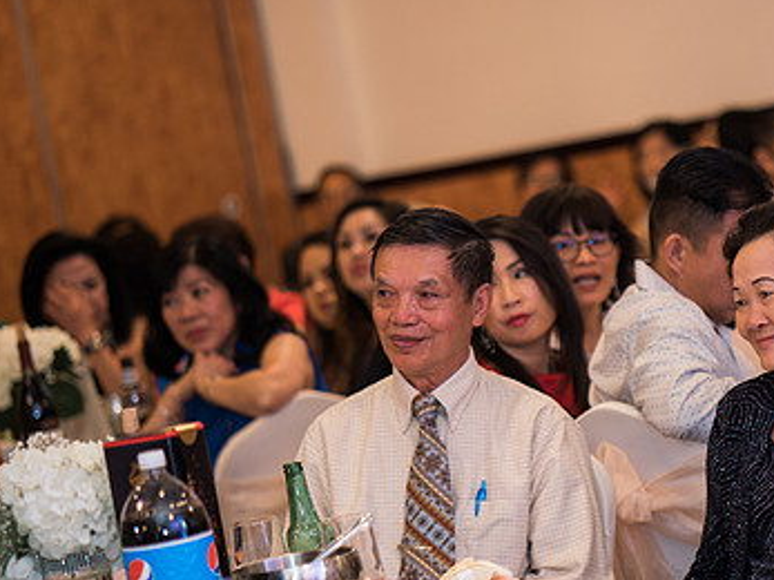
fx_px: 3688
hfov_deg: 11.9
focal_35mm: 165
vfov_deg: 9.0
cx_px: 633
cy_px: 387
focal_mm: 85
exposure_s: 1/160
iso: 800
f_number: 1.8
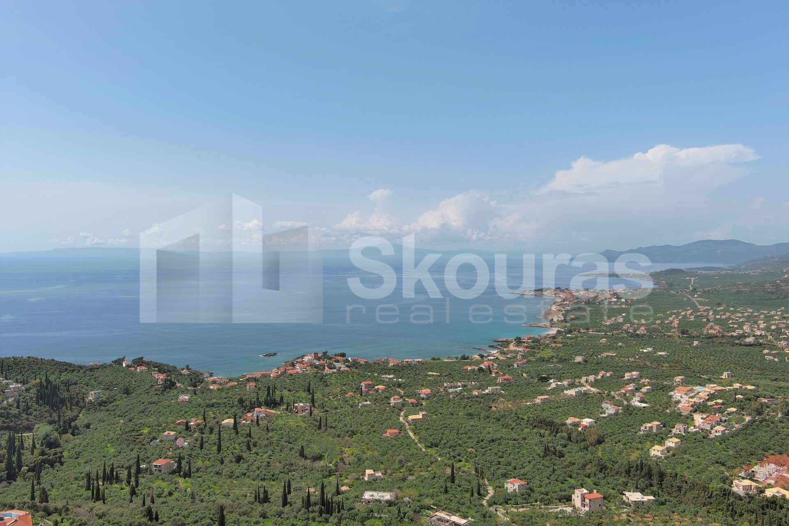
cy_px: 263
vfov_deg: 45.0
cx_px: 394
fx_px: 636
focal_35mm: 29
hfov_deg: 63.7
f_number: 2.8
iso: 100
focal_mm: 10.57
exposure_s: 1/62.1
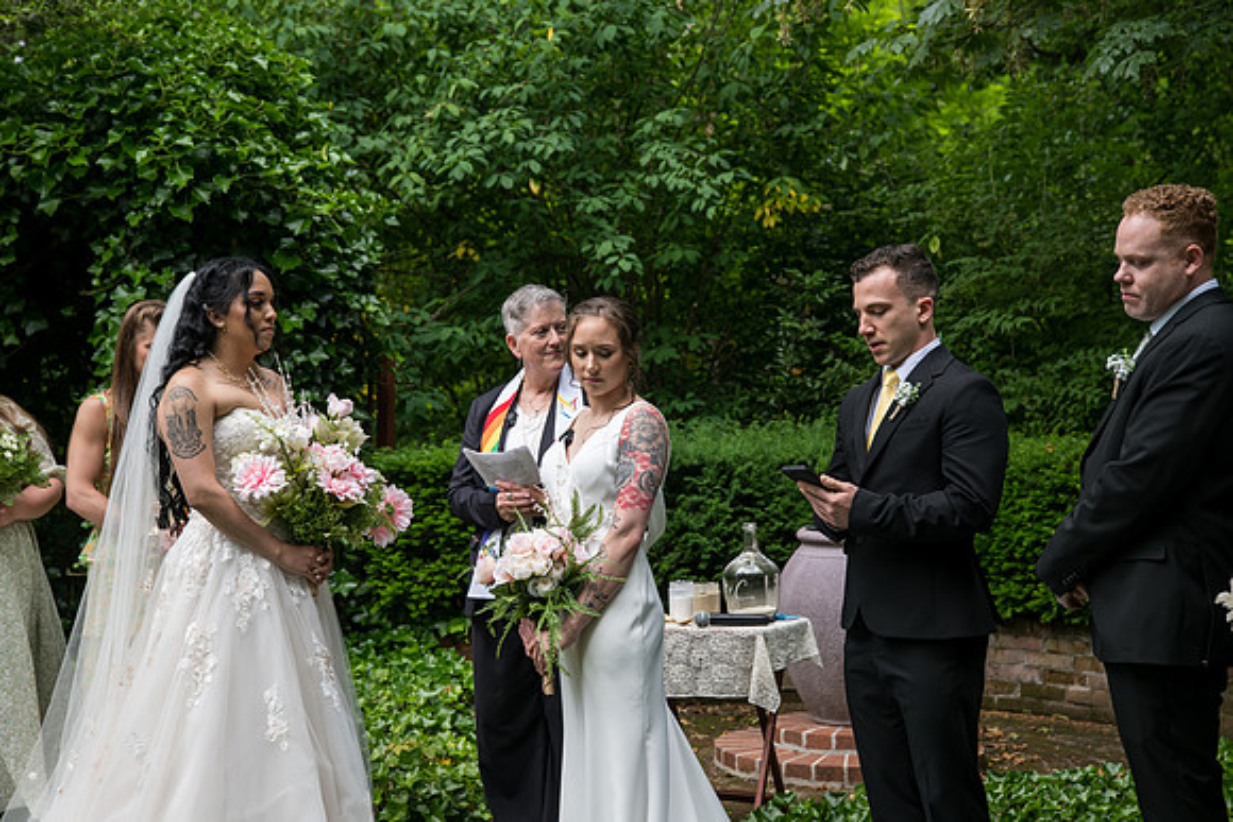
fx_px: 1884
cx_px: 616
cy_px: 411
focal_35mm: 55
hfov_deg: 36.2
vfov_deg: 24.6
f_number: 3.5
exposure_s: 1/400
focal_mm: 55
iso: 320
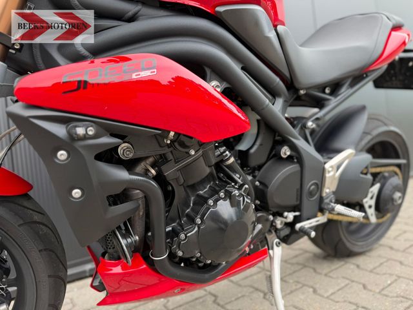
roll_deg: +6.1
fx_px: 286
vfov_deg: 56.8
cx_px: 206
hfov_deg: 71.6
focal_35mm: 24
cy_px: 155
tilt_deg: -0.1
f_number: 1.78
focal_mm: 6.76
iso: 80
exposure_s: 1/129
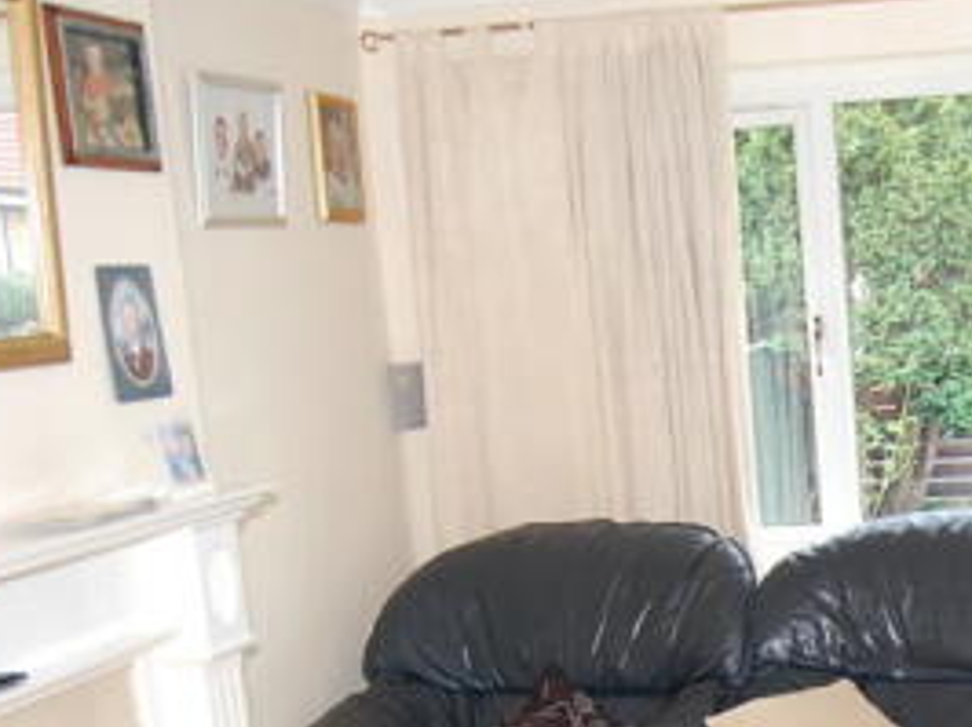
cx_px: 972
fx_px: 1795
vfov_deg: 22.0
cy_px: 734
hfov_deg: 28.4
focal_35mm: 64
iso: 400
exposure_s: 1/60
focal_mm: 18
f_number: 3.5
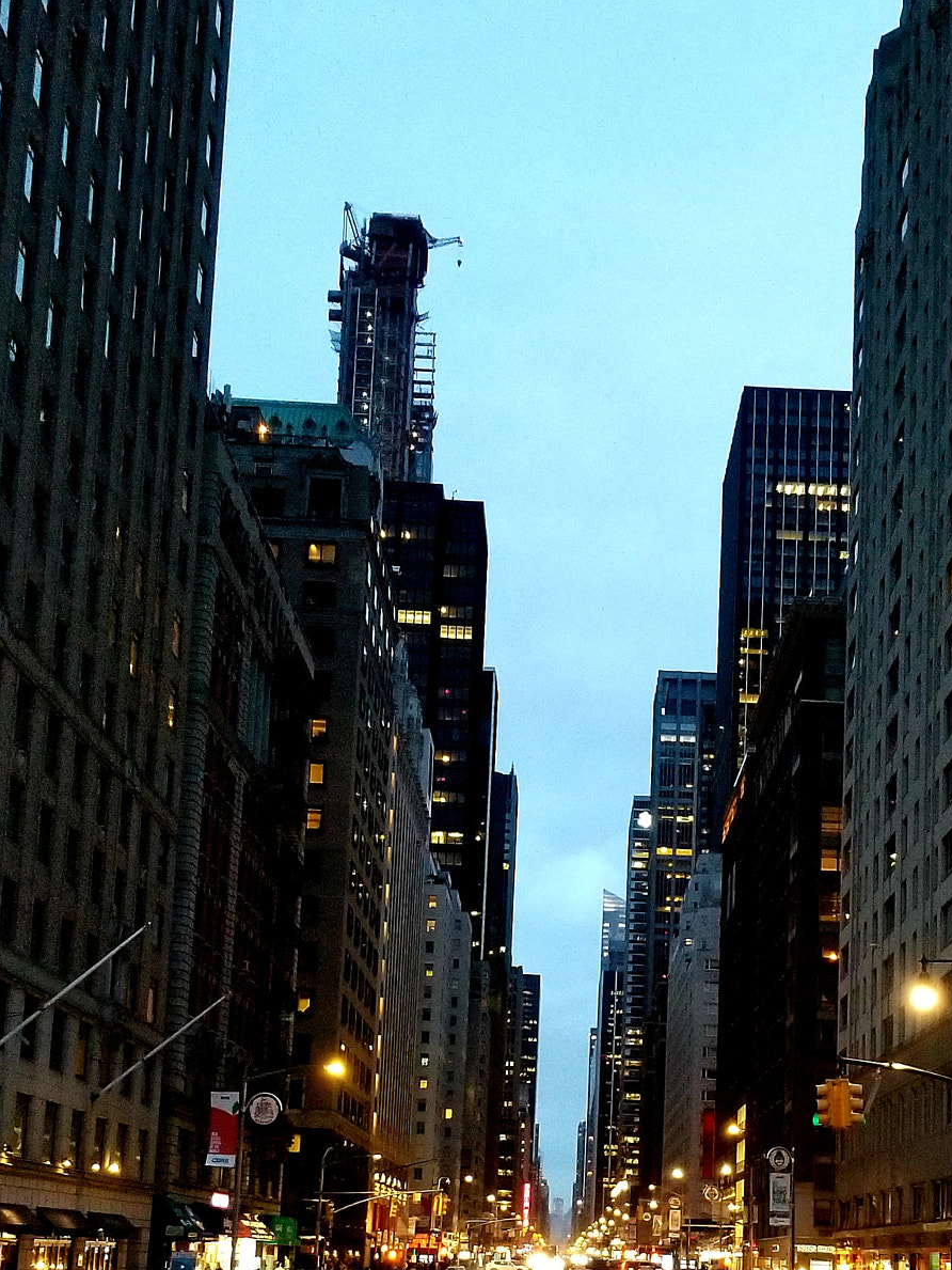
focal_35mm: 35
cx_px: 572
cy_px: 741
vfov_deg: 52.4
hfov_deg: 40.5
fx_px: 1283
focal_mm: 4.25
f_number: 1.7
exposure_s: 1/60
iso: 800
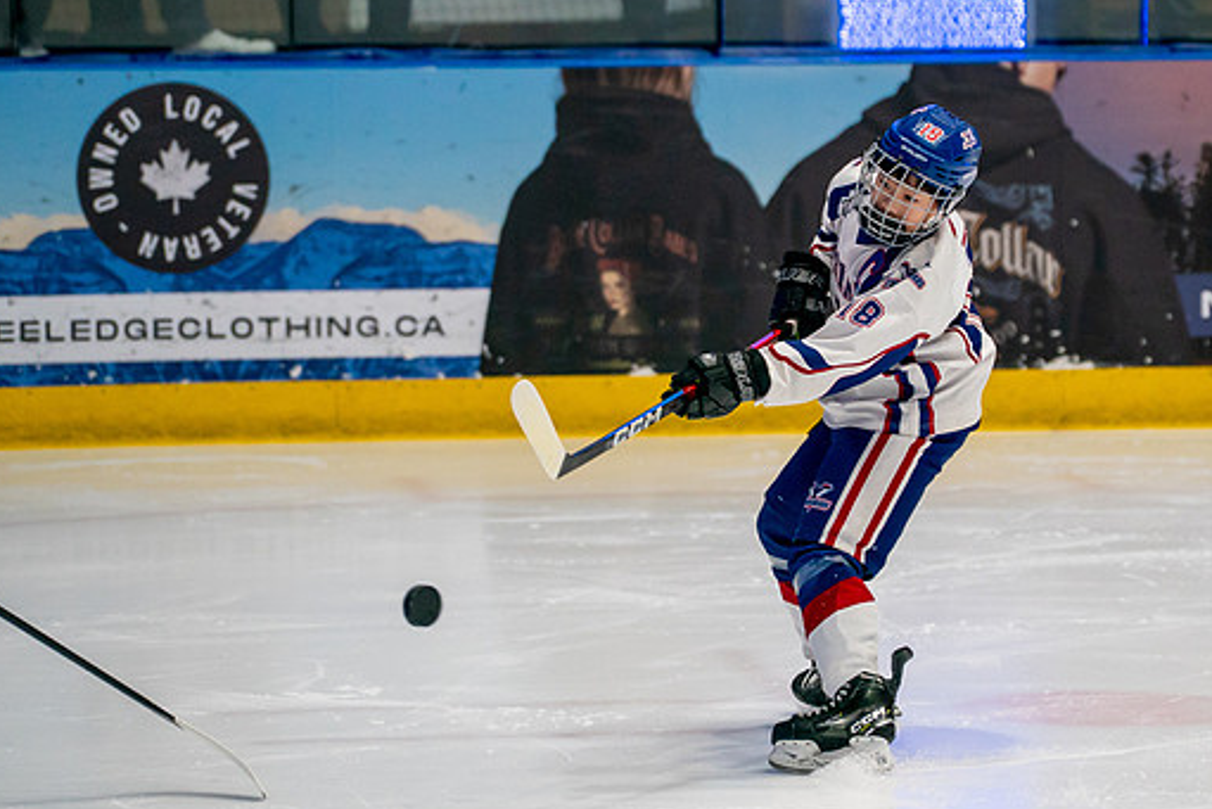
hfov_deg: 7.2
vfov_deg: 4.8
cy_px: 328
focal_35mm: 285
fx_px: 9597
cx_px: 769
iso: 1600
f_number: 2.8
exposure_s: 1/1000
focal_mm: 150
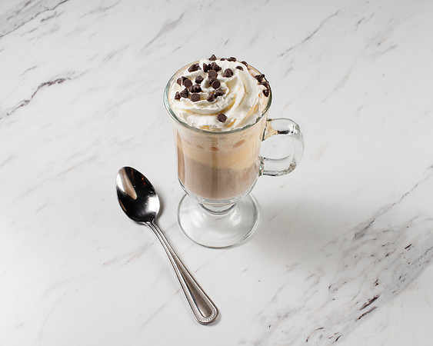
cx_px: 228
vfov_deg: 25.0
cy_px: 170
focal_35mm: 61
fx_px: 780
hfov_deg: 31.0
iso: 200
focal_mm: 50
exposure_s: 1/200
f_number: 10
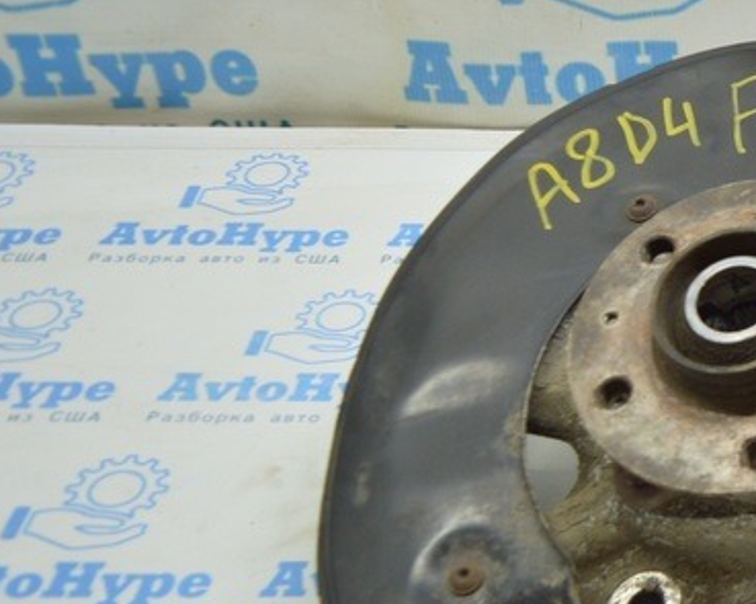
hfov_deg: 22.0
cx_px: 985
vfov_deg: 19.6
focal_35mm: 78
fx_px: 1745
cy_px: 218
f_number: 3.8
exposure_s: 1/60
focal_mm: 20
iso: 400
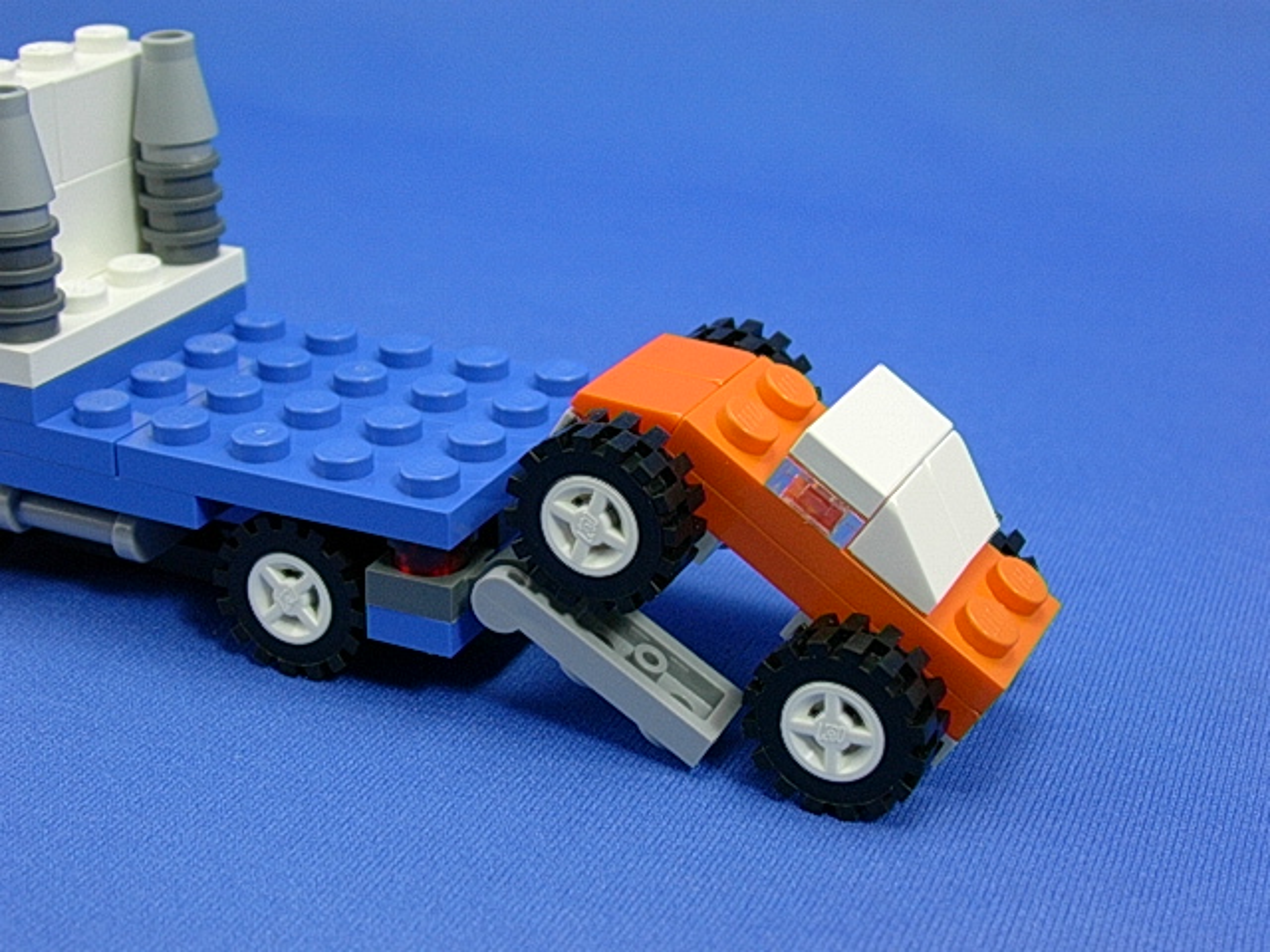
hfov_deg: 32.2
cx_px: 635
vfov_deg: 24.4
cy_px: 476
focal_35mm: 60
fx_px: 2201
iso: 70
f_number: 3.4
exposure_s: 1/16.4
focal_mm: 9
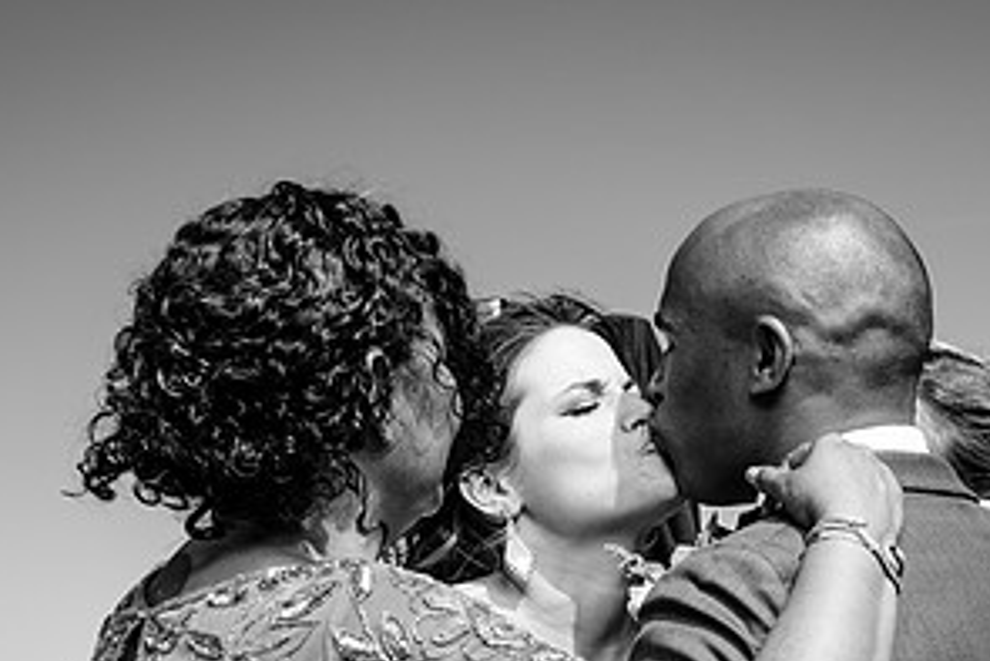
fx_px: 2146
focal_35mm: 78
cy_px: 574
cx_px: 686
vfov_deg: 17.3
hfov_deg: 25.8
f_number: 7.1
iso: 50
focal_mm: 35
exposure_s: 1/250
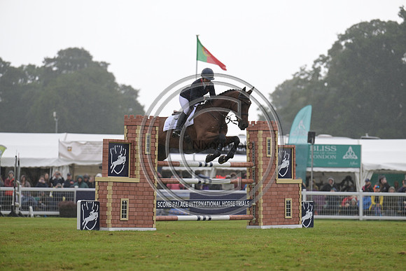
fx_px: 2256
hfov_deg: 10.3
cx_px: 203
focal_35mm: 200
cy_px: 136
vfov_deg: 6.9
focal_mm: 200
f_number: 4.5
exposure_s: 1/1250
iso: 720
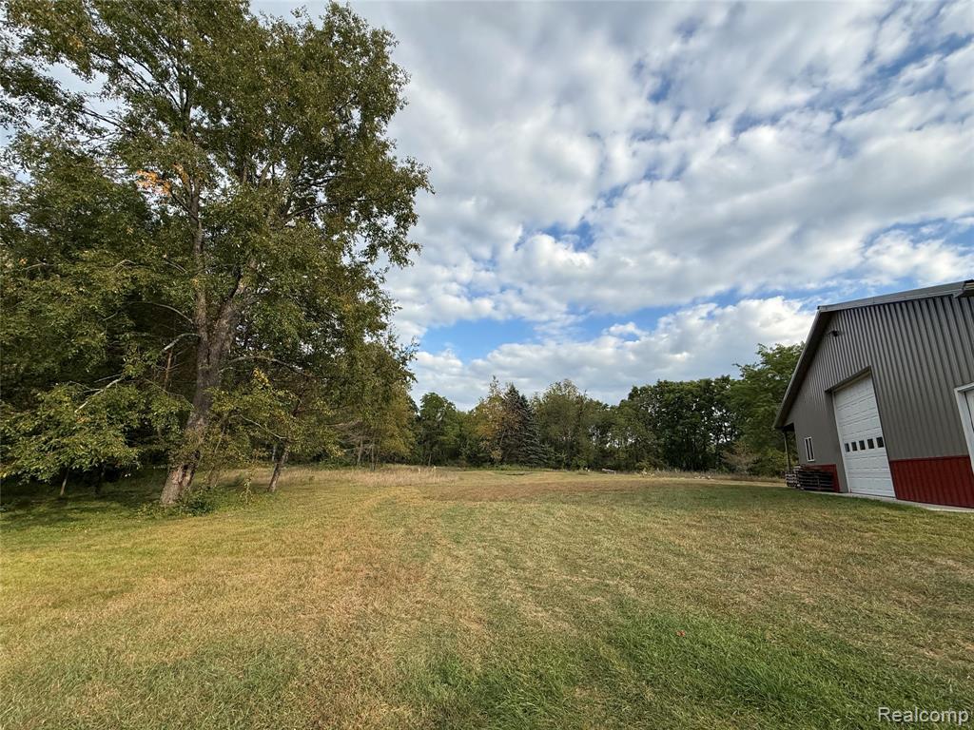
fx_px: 394
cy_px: 365
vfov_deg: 85.7
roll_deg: -2.3
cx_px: 487
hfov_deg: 102.1
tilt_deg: +15.4
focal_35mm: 14
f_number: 2.2
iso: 50
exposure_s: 1/1167
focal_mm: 2.22
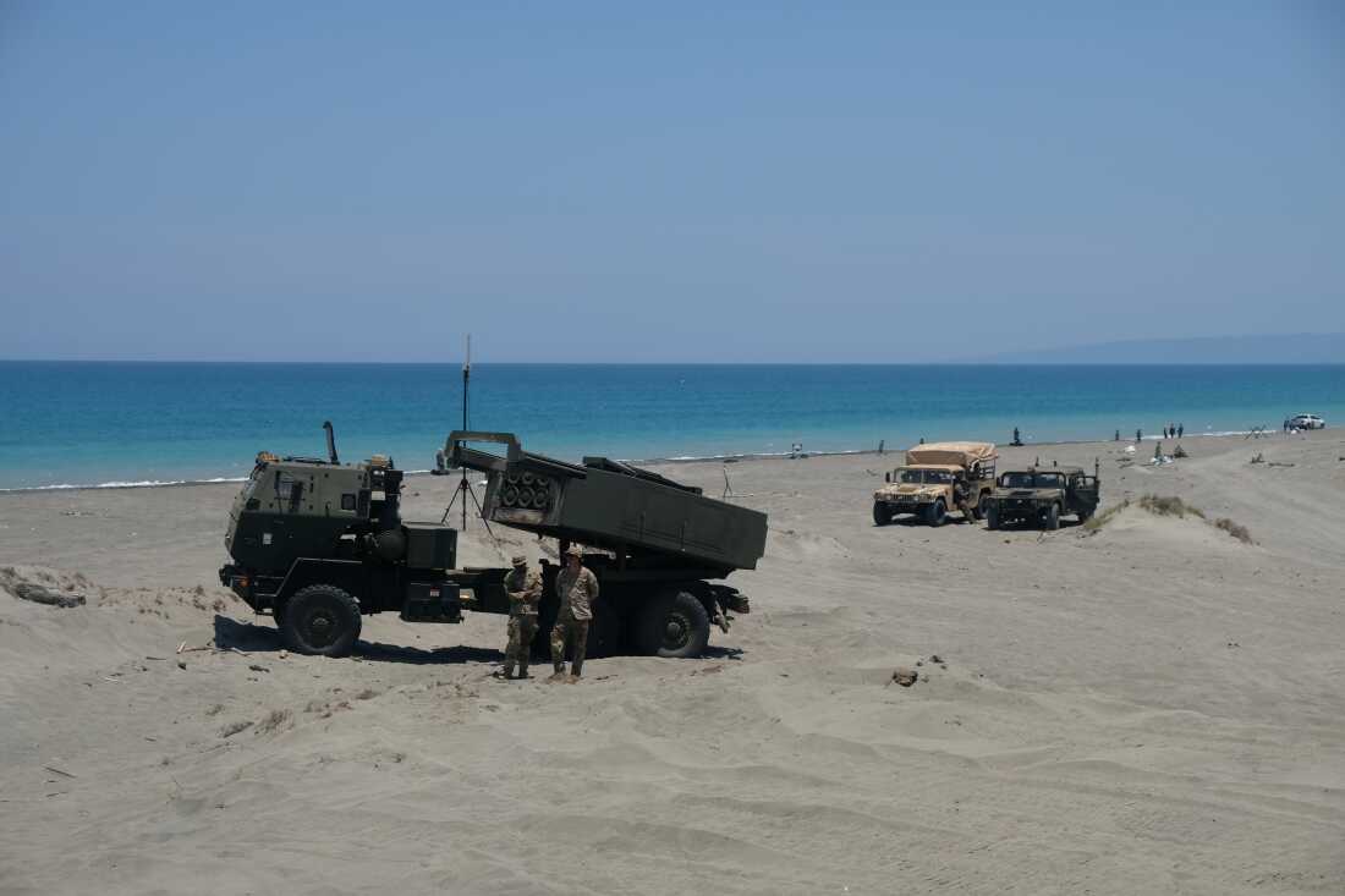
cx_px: 672
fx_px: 2204
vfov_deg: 23.0
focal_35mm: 59
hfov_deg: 33.9
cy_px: 448
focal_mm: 39
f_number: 5.6
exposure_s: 1/1250
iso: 200
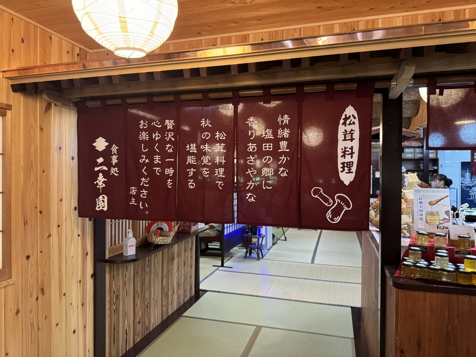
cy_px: 178
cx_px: 238
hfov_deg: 71.6
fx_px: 330
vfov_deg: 56.8
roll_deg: -0.1
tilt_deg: -0.4
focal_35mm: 24
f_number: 1.78
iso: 800
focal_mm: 6.76
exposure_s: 1/60
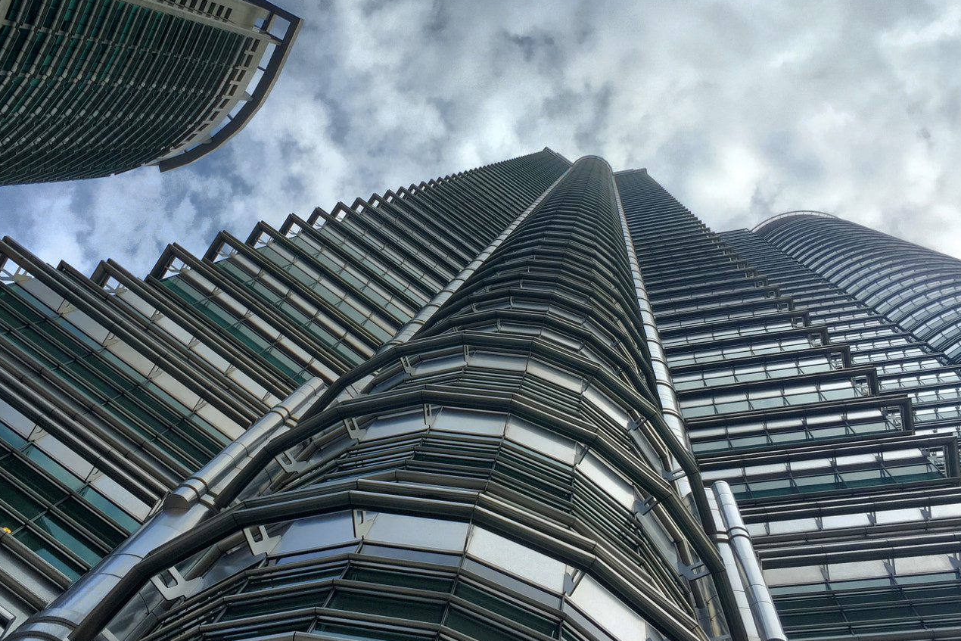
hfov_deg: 50.5
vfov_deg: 35.1
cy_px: 312
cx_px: 415
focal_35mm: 38
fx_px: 1014
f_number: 2.2
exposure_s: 1/4950
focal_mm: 4.15
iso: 32
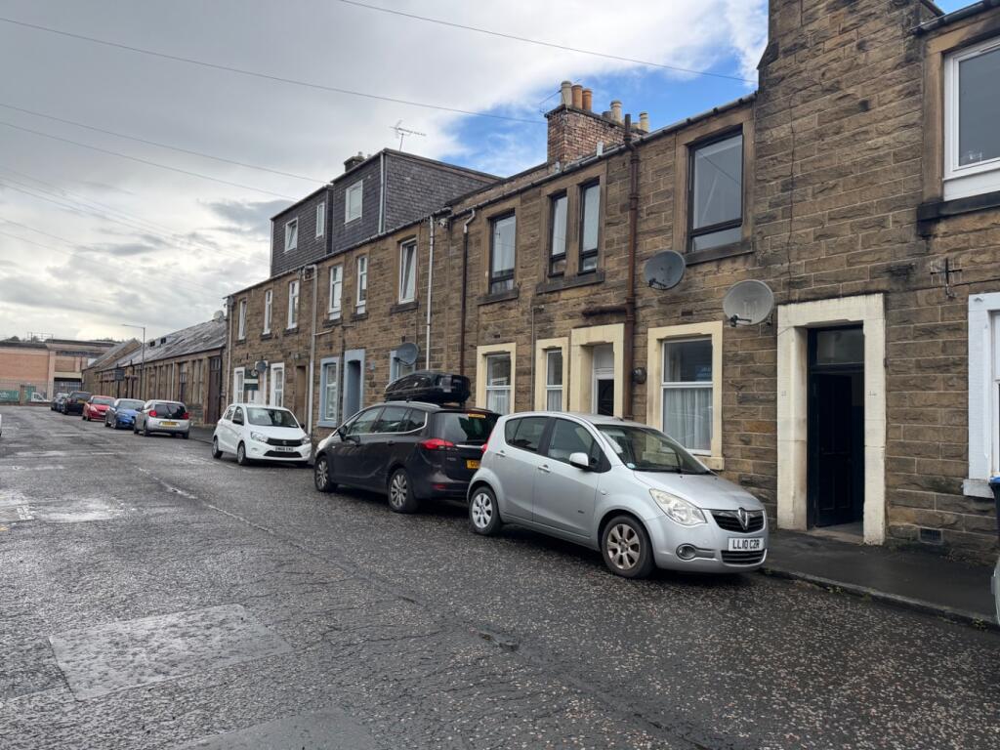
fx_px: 693
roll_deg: -1.4
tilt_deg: +2.2
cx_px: 500
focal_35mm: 24
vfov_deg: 56.8
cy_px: 375
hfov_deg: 71.6
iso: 100
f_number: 1.78
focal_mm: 6.76
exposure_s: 1/1385
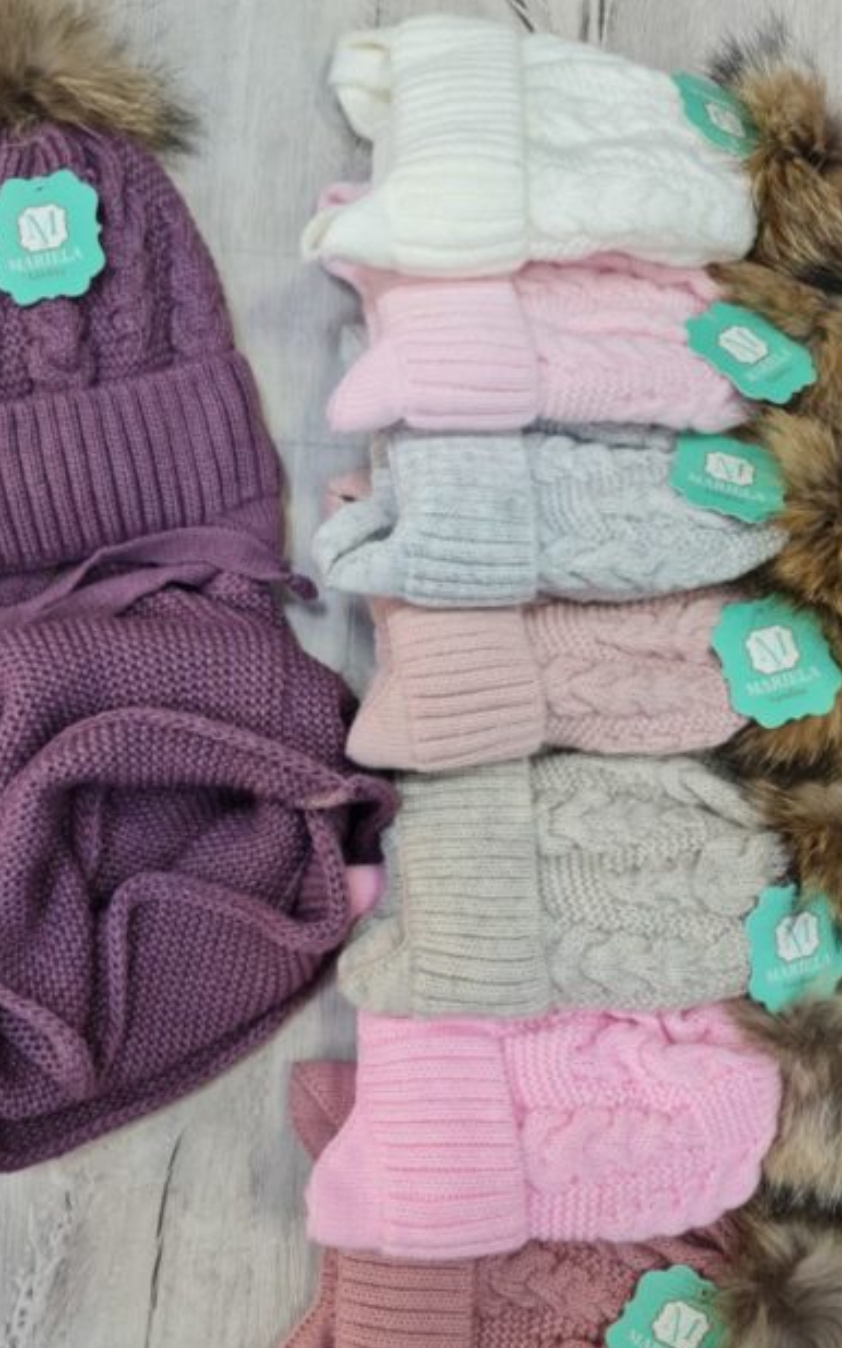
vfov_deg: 62.8
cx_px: 317
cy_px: 726
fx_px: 1102
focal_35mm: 30
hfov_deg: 41.5
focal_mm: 7
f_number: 1.8
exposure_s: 1/100
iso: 160
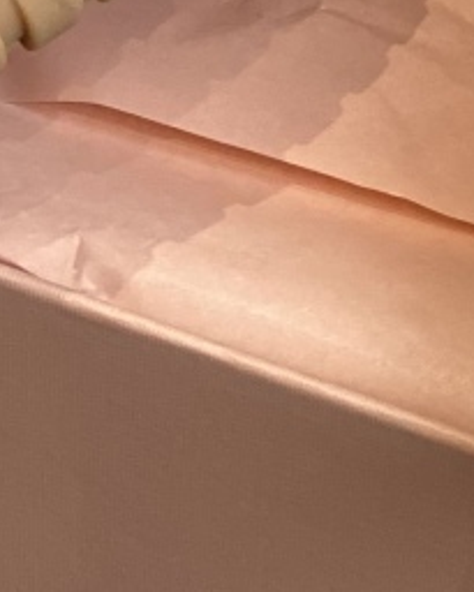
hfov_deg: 5.4
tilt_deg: -49.1
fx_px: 4995
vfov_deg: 6.6
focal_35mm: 285
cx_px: 536
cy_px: -532
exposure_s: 1/122
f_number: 2
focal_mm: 6
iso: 80
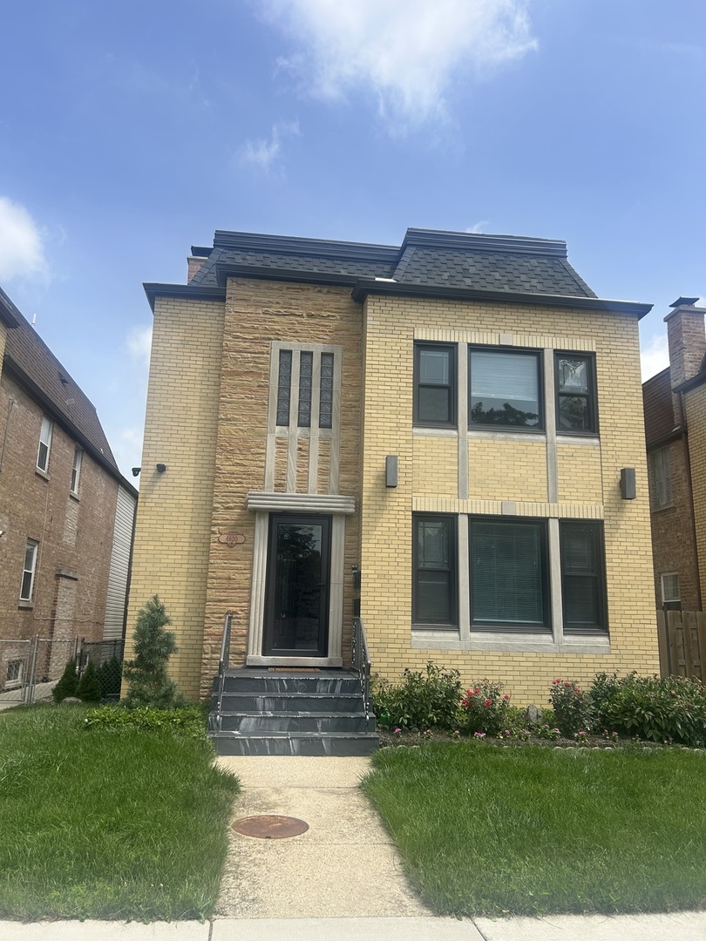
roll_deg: -2.1
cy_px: 470
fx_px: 707
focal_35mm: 26
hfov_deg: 53.1
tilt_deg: +14.8
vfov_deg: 67.3
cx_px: 353
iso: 50
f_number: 1.5
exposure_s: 1/3831
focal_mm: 5.7
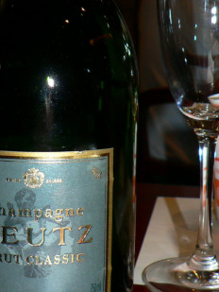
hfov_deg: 23.3
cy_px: 93
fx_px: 523
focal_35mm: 62
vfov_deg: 30.9
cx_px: 38
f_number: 2.8
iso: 100
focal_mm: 6
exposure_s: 1/60
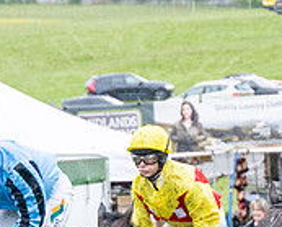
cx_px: 100
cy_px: 312
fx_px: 4590
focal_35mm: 549
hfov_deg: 3.5
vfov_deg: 2.8
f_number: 4
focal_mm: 98
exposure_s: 1/1000
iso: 1000
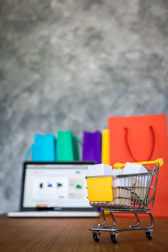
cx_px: 84
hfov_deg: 29.9
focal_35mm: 45
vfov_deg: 43.6
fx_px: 315
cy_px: 126
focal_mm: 30.2
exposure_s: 1/60
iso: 800
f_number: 3.6
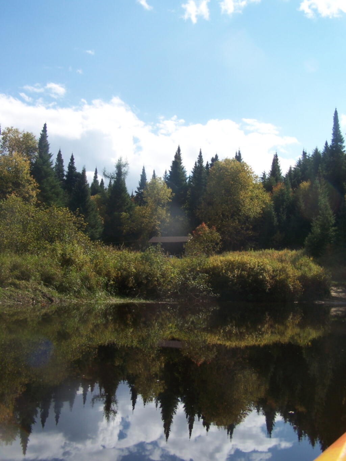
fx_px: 506
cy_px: 230
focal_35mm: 38
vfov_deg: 49.0
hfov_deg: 37.7
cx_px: 173
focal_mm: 6.3
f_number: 4
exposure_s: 1/800
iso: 80
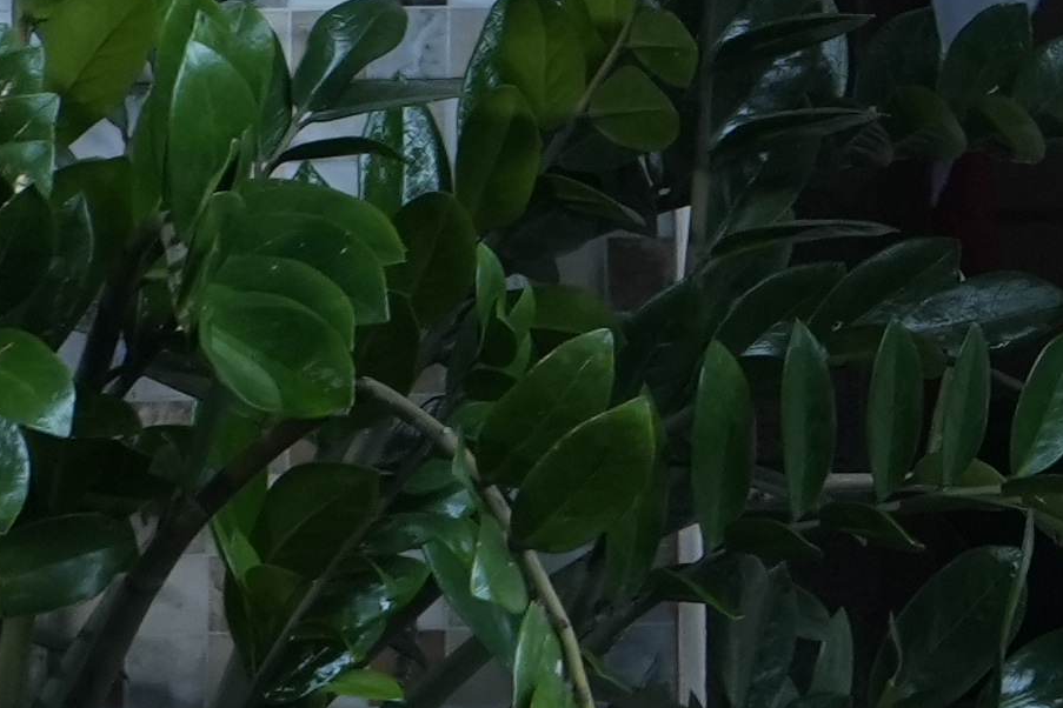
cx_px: 2054
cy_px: -467
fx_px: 8474
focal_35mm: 287
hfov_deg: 7.0
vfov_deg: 4.7
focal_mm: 37
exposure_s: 1/50
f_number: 5.6
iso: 1000
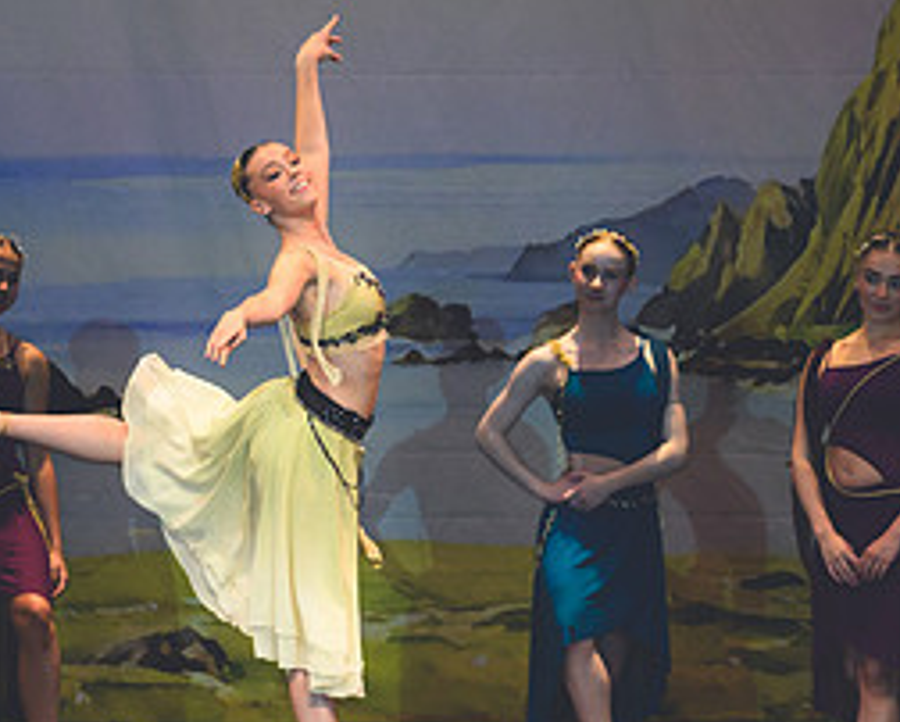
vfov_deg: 3.6
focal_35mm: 436
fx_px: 11623
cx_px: 364
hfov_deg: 4.4
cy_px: 543
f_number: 2.8
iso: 800
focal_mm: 135
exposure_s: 1/500
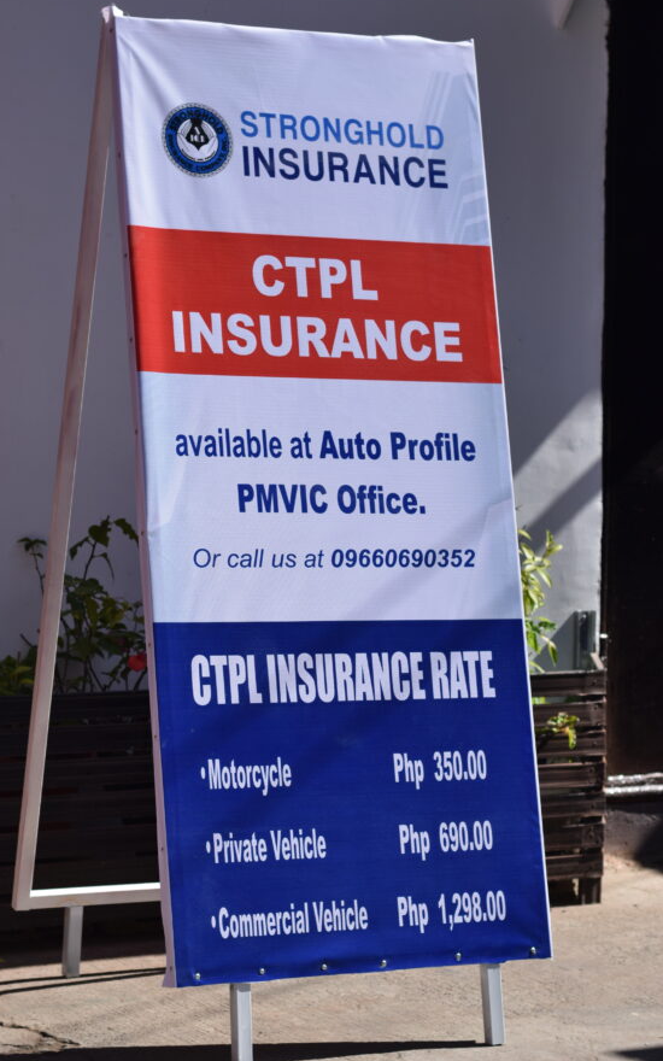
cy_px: 561
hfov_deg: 14.7
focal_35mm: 89
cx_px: 286
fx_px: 2573
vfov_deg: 23.3
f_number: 4.5
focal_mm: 50
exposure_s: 1/1250
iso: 200
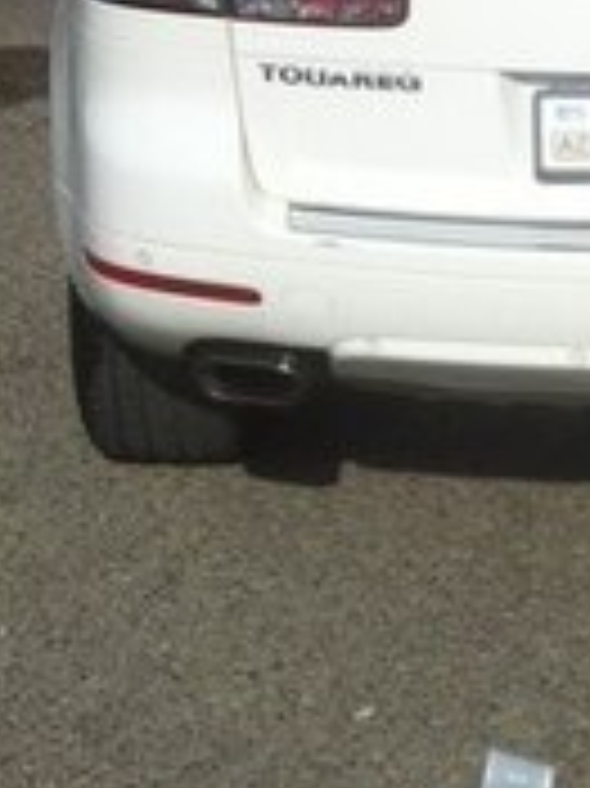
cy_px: -135
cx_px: 757
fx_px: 2253
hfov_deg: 14.3
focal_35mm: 99
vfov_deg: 18.9
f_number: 2.8
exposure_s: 1/3771
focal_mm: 3.85
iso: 80
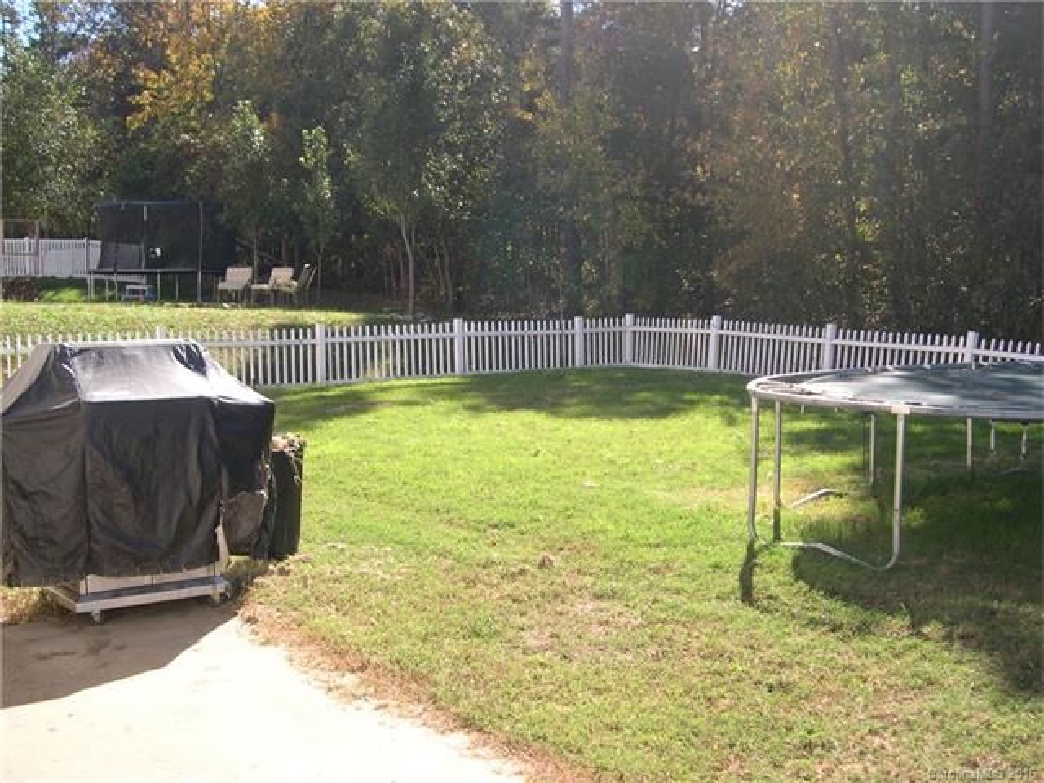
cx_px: 522
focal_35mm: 38
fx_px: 1146
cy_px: 392
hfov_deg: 49.0
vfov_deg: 37.7
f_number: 2.8
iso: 100
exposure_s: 1/449
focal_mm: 8
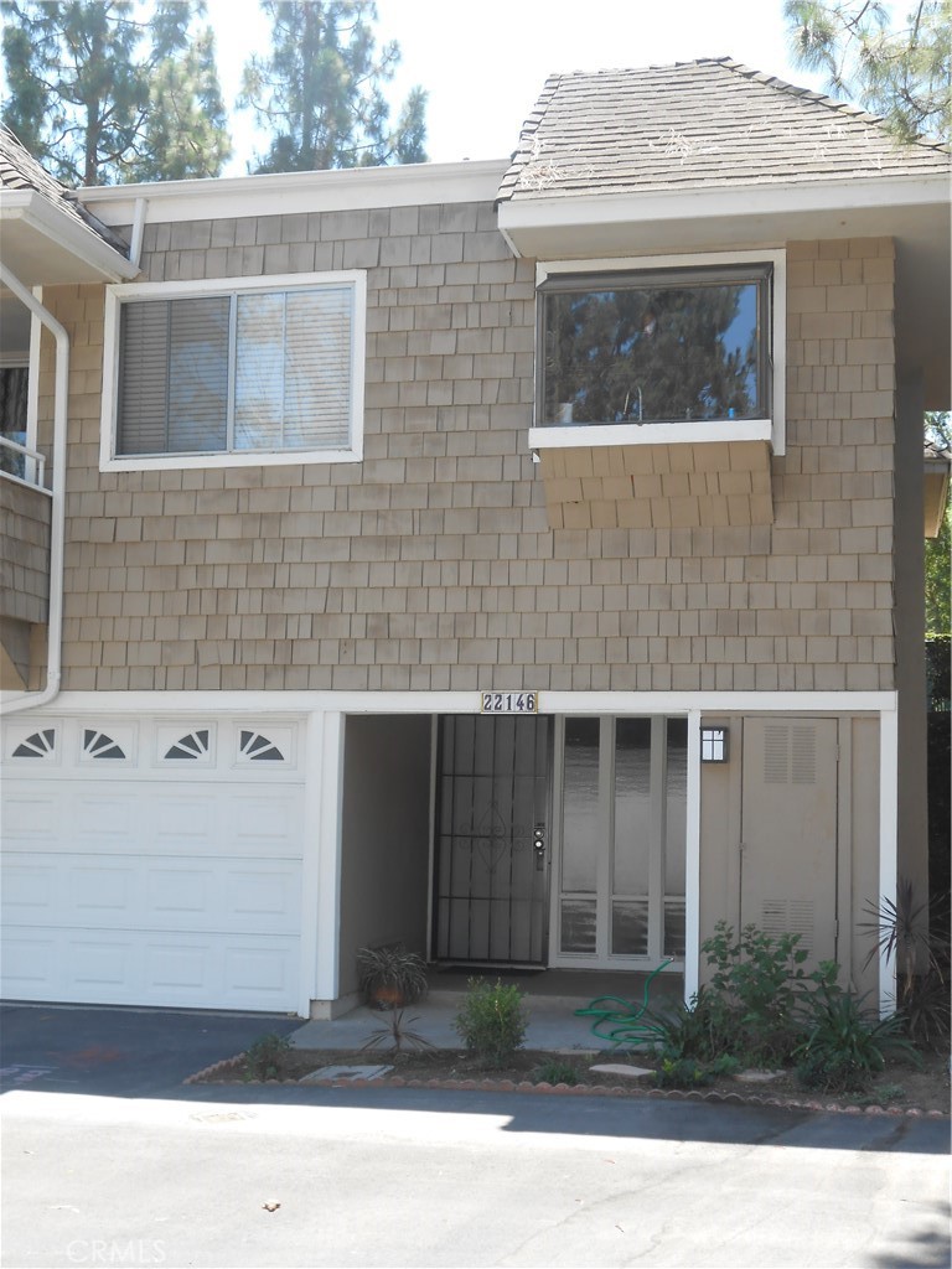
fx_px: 1797
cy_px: 634
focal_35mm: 49
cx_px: 476
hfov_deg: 29.7
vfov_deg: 38.9
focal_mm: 8.8
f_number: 4.8
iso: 80
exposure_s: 1/100
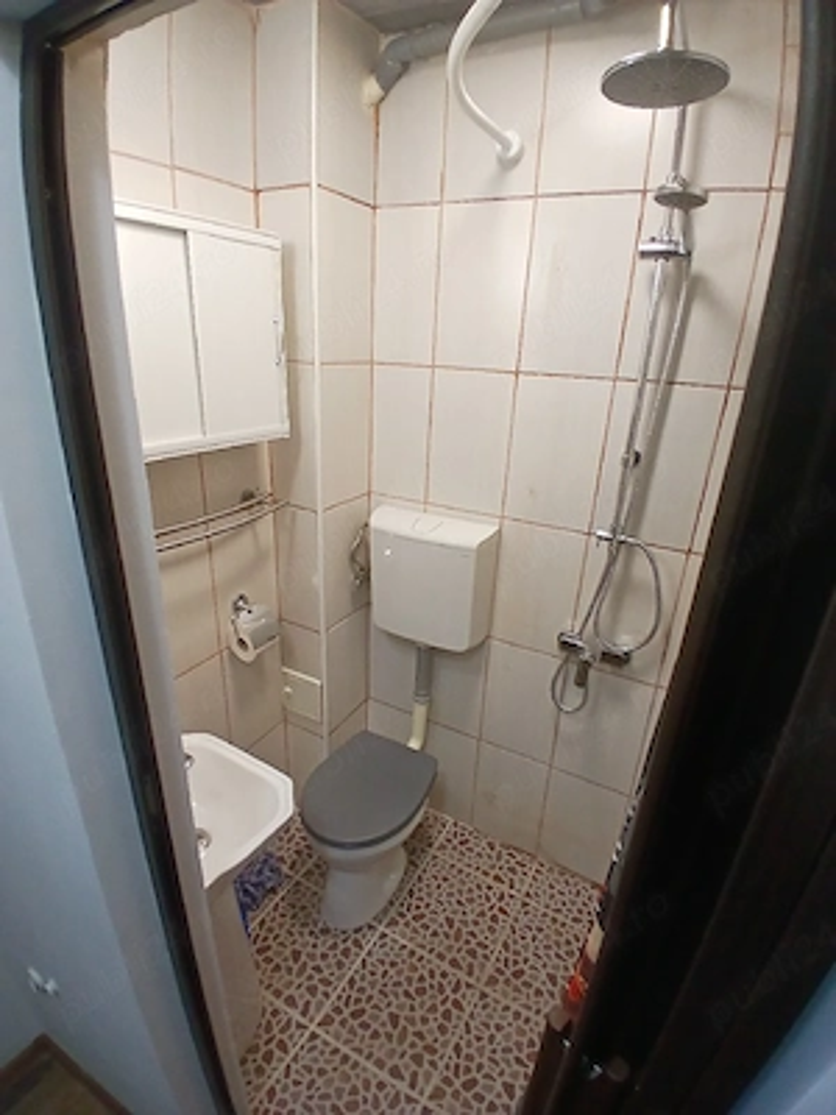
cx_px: 418
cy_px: 558
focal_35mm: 17
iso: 100
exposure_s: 1/50
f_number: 2.2
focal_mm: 1.4
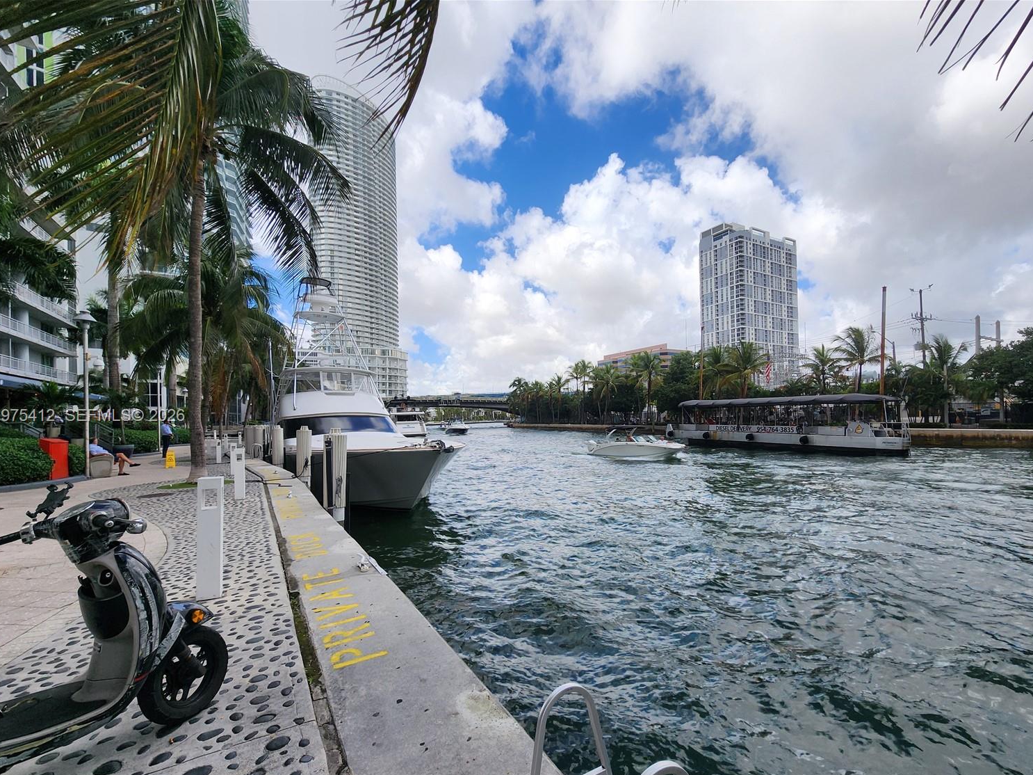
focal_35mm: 14
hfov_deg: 102.1
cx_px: 525
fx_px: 418
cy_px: 417
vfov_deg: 85.5
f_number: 2.2
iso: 50
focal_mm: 2.2
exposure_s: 1/1746
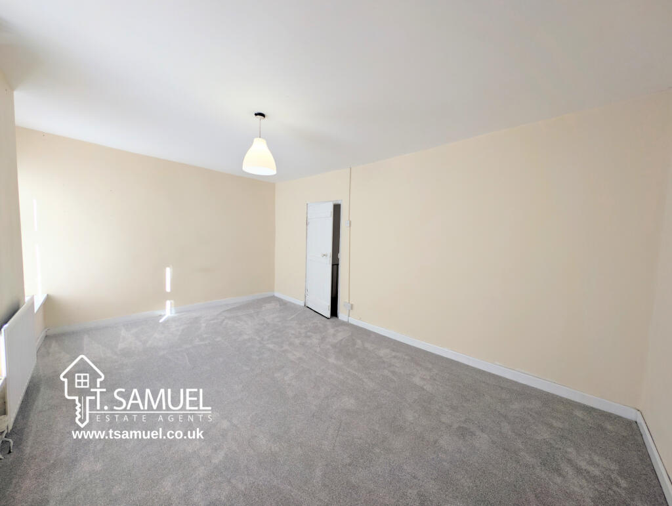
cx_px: 336
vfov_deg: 94.6
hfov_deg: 110.5
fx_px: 233
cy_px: 253
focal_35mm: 12
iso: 46
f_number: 1.95
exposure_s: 1/156
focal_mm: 2.23
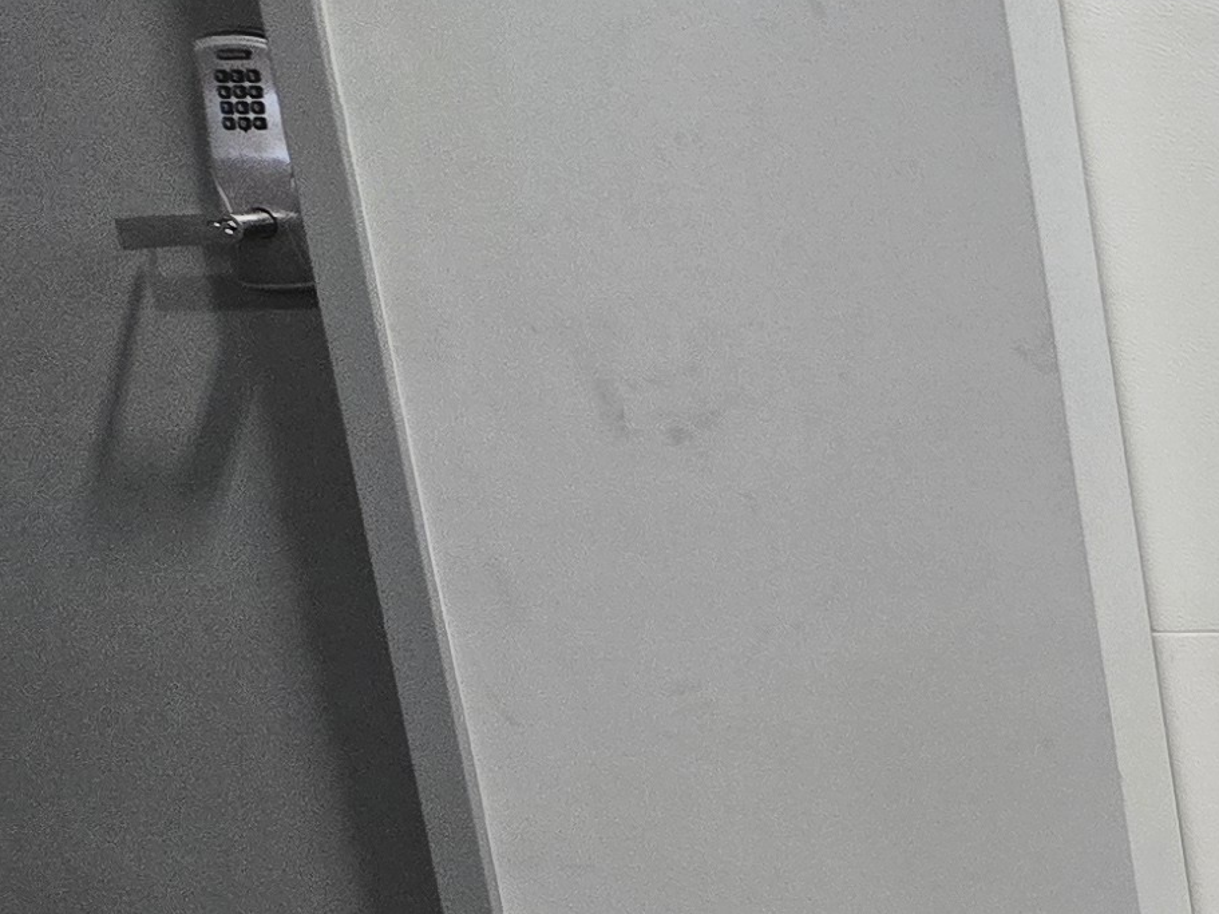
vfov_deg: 14.1
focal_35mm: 101
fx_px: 3556
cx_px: 2647
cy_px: 1158
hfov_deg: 14.8
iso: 250
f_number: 1.8
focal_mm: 5.4
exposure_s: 1/120
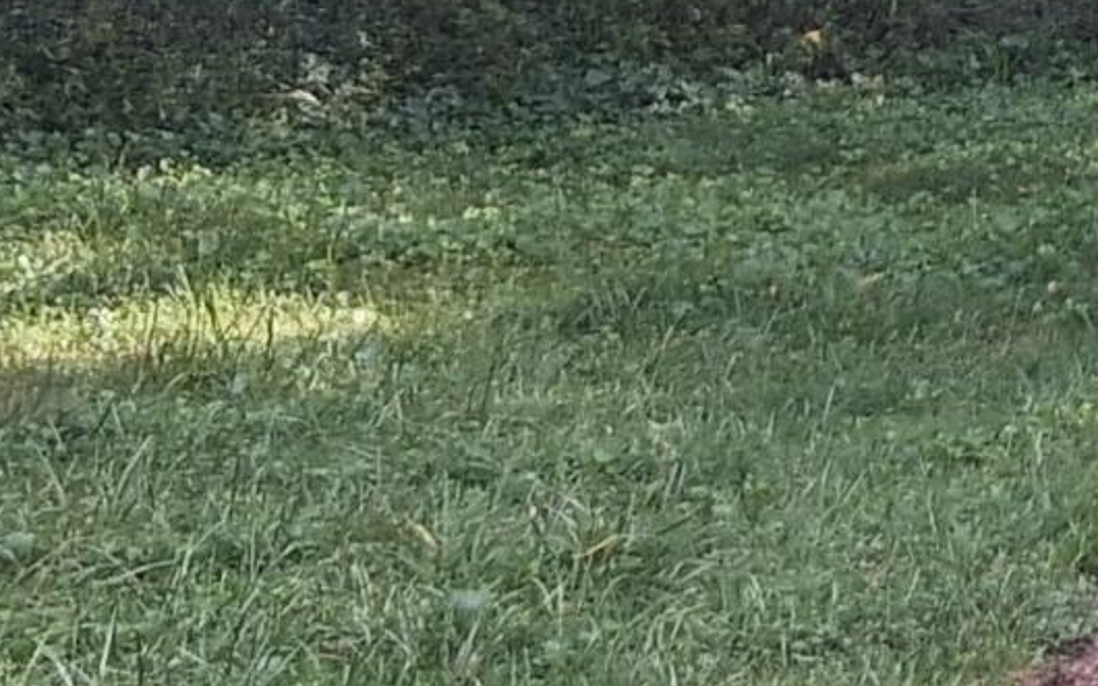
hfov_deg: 12.0
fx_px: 4667
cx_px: 2167
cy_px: -810
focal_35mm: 156
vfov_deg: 7.9
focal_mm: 3.98
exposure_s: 1/100
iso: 25
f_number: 1.8
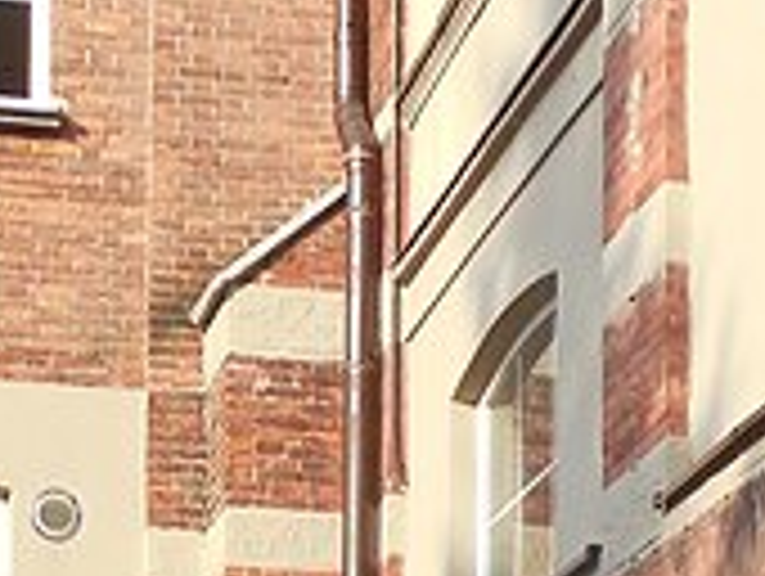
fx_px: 2921
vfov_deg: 10.6
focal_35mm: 132
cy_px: 1042
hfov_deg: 14.9
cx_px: 238
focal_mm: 4.5
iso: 125
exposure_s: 1/500
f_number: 3.3
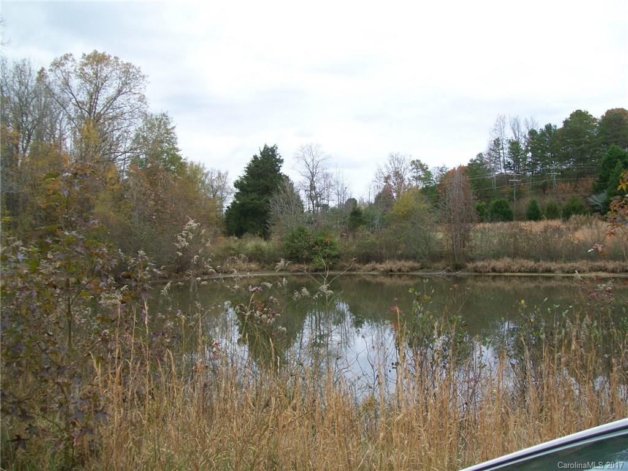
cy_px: 236
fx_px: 653
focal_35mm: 36
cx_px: 314
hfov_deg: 51.4
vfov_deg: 39.7
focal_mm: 6
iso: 64
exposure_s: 1/320
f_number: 2.7
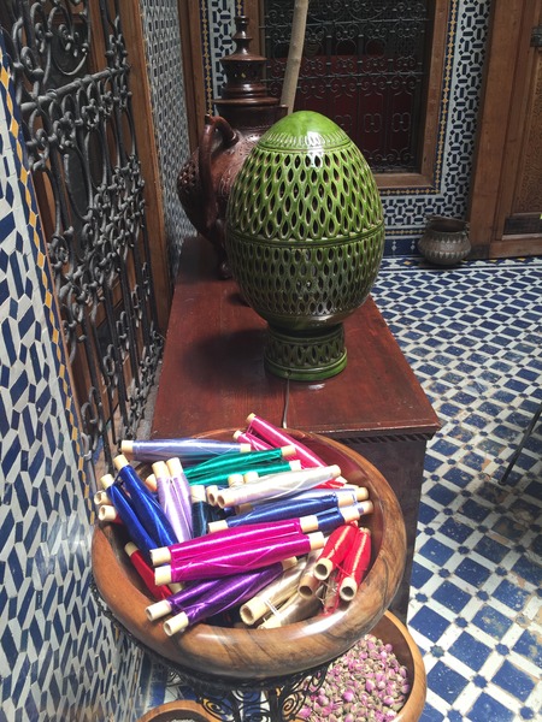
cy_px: 361
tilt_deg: -27.1
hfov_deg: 48.2
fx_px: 605
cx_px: 271
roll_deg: +1.1
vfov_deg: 61.7
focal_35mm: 29
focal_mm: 4.15
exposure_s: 1/102
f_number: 2.2
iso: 32
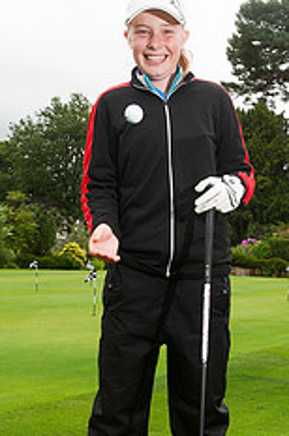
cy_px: 303
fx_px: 797
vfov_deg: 30.2
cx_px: 179
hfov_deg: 20.5
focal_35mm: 66
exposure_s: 1/250
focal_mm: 34
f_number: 8
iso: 250
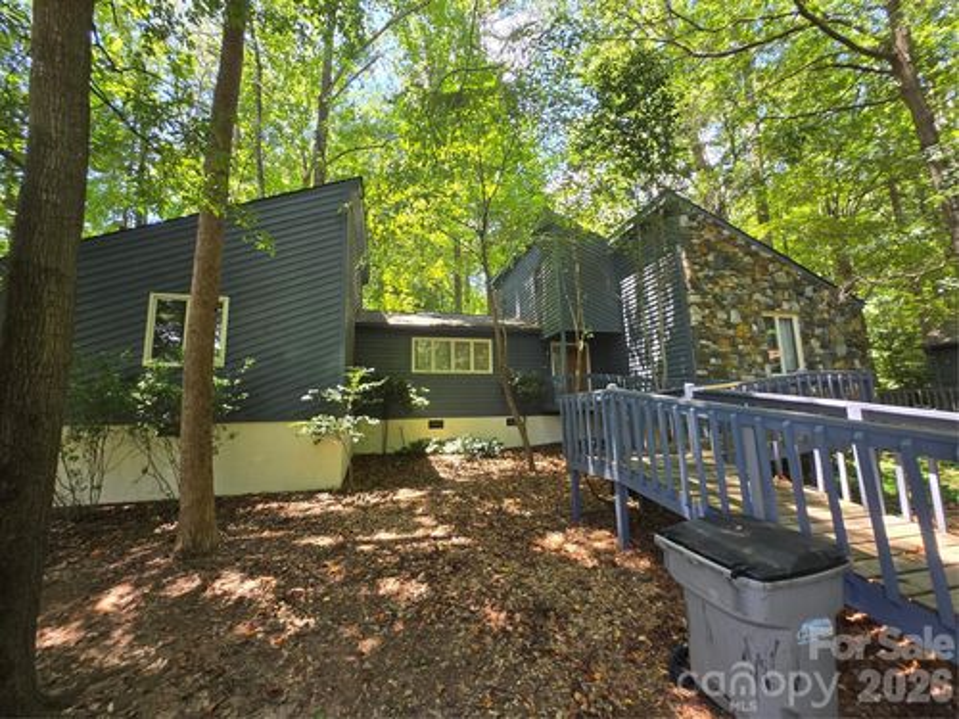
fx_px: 360
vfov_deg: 89.9
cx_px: 480
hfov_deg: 106.2
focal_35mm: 13
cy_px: 360
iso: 40
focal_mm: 1.7
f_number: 2.2
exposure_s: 1/60
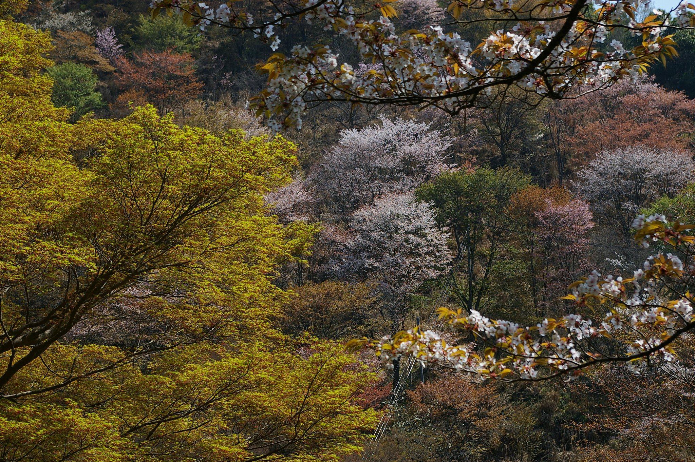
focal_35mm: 82
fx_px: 1591
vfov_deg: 16.5
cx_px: 348
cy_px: 231
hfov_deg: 24.6
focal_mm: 55
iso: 200
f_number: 9.5
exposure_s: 1/350
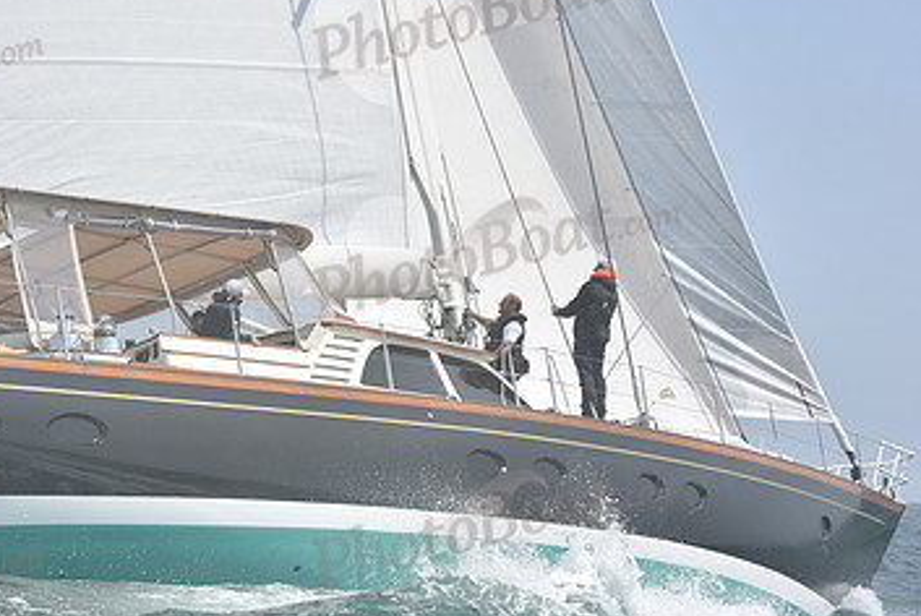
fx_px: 2944
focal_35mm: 115
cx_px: 180
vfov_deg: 11.9
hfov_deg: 17.6
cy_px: 424
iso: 320
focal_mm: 70
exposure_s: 1/800
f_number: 13
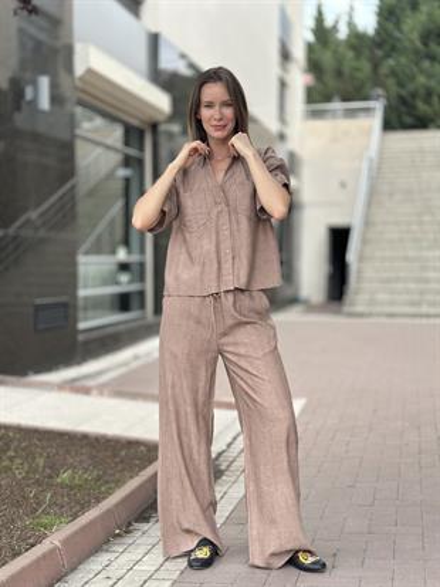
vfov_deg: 39.6
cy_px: 294
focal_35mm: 48
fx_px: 813
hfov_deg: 30.3
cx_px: 220
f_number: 1.78
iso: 80
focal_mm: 6.86
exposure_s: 1/1085
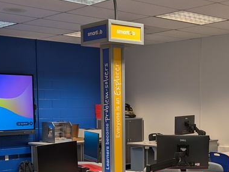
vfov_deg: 21.4
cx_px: 135
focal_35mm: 67
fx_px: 444
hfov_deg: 28.9
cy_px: 159
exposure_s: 1/40
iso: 95
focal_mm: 5.43
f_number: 1.89
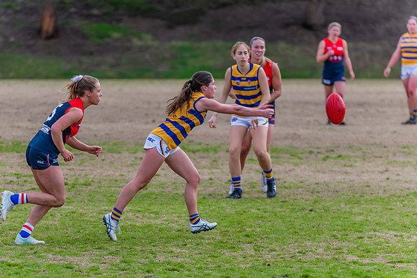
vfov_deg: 3.4
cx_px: 183
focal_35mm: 410
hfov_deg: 5.0
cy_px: 154
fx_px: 4749
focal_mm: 350
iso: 800
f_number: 6
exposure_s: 1/1600
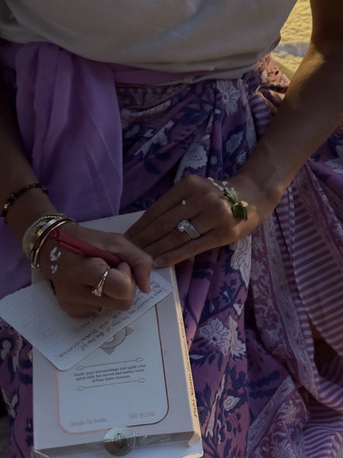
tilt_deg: -39.9
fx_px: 912
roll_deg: -6.8
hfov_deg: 21.2
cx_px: 240
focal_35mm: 69
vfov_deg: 28.2
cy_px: 237
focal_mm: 6.76
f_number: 1.78
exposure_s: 1/20
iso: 640
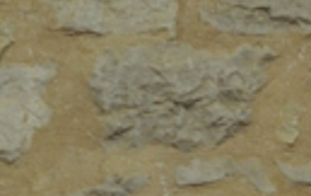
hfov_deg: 9.7
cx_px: 364
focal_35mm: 212
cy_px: 301
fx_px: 1799
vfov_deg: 6.1
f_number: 4
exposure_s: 1/50
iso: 800
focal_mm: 28
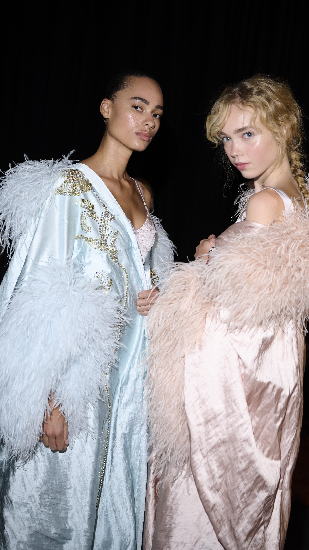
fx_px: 656
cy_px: 279
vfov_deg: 45.5
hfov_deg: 26.5
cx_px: 173
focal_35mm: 45
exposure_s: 1/100
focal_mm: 42
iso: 320
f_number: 4
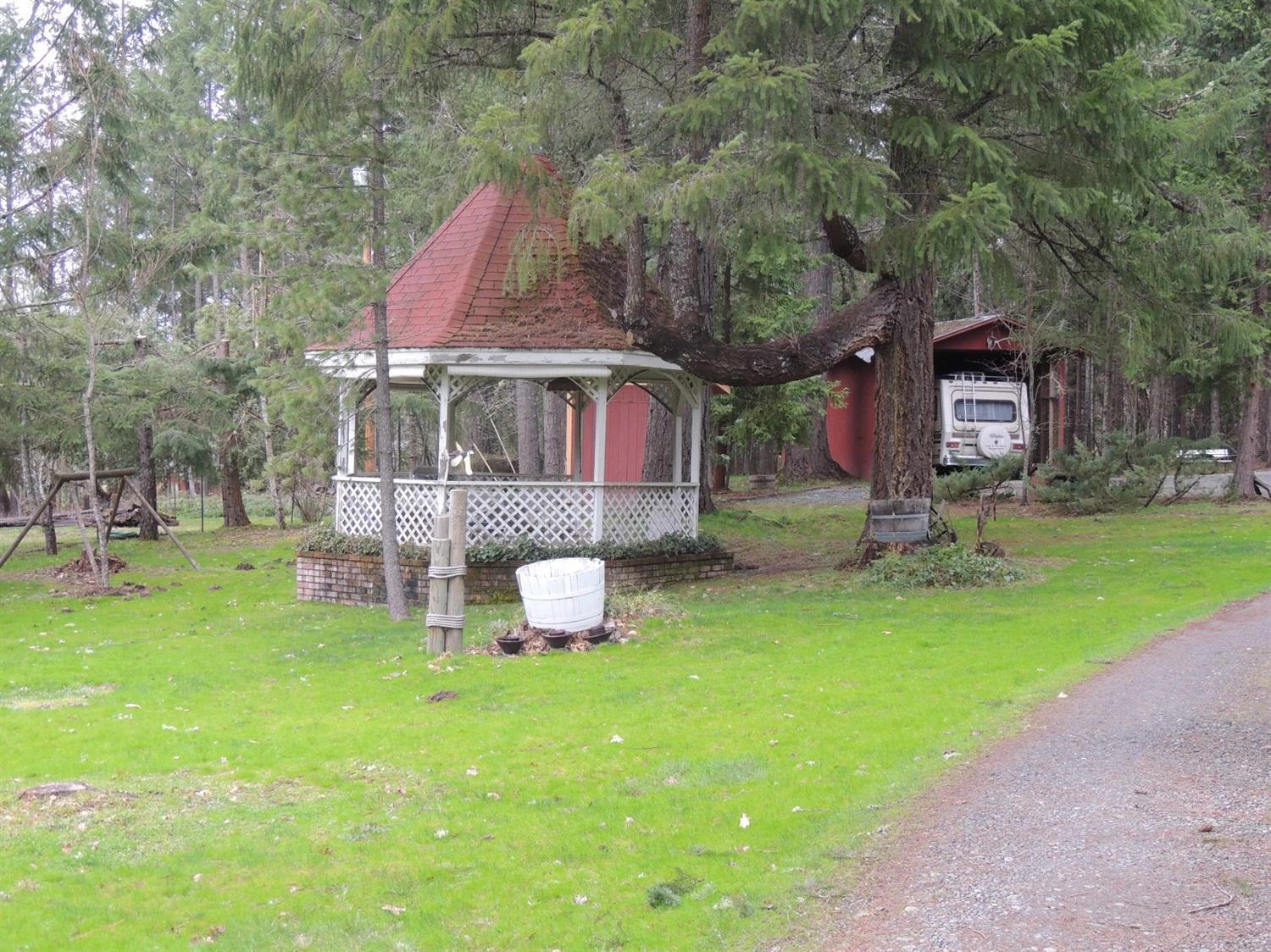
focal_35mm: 47
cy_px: 476
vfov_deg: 30.9
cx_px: 636
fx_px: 1725
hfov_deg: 40.4
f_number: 3.5
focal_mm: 8.3
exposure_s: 1/50
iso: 180
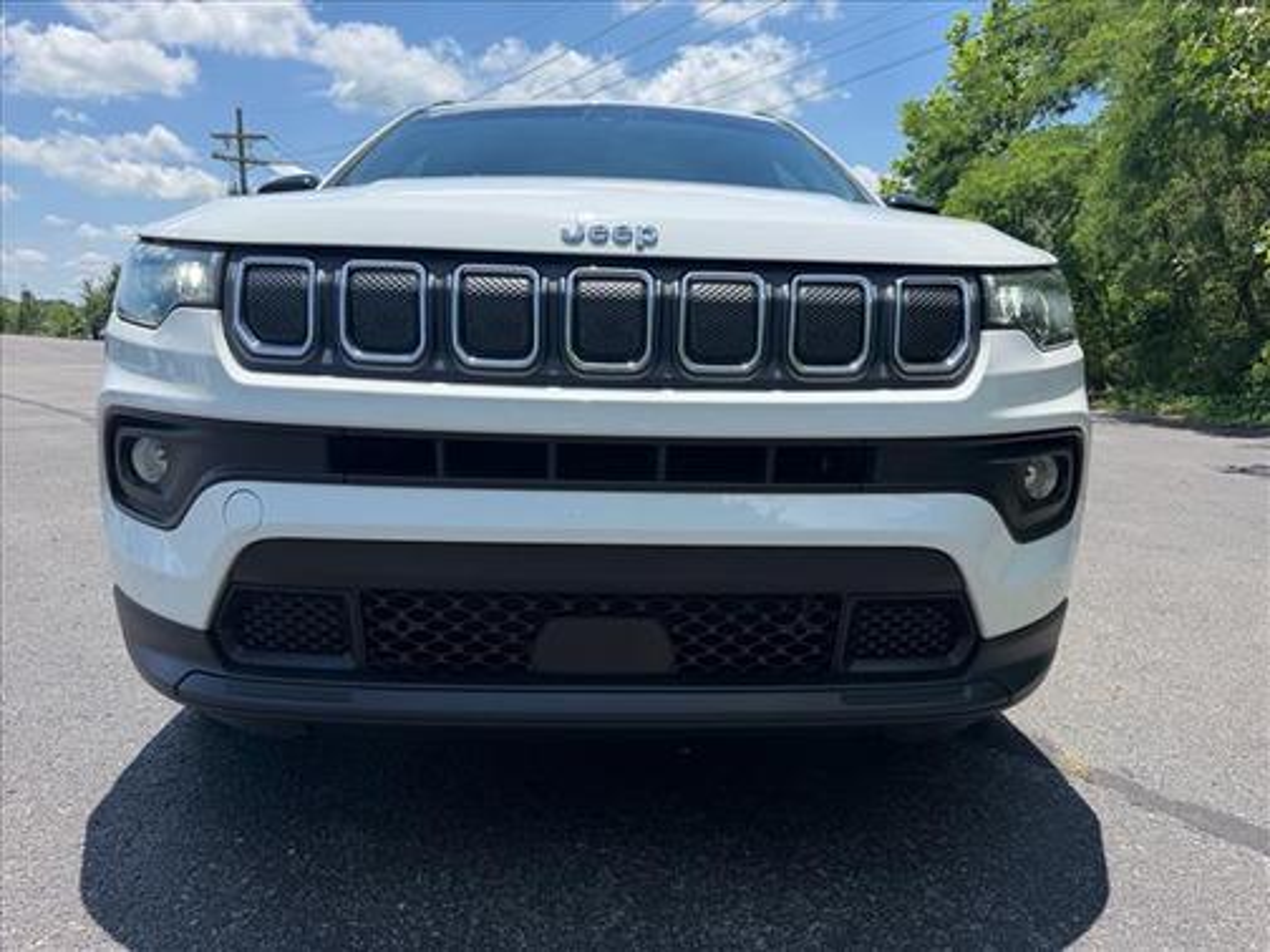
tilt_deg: -10.1
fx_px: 881
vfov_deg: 56.8
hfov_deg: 71.6
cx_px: 635
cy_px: 476
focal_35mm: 24
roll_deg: +0.2
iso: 100
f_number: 1.78
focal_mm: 6.76
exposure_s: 1/3759
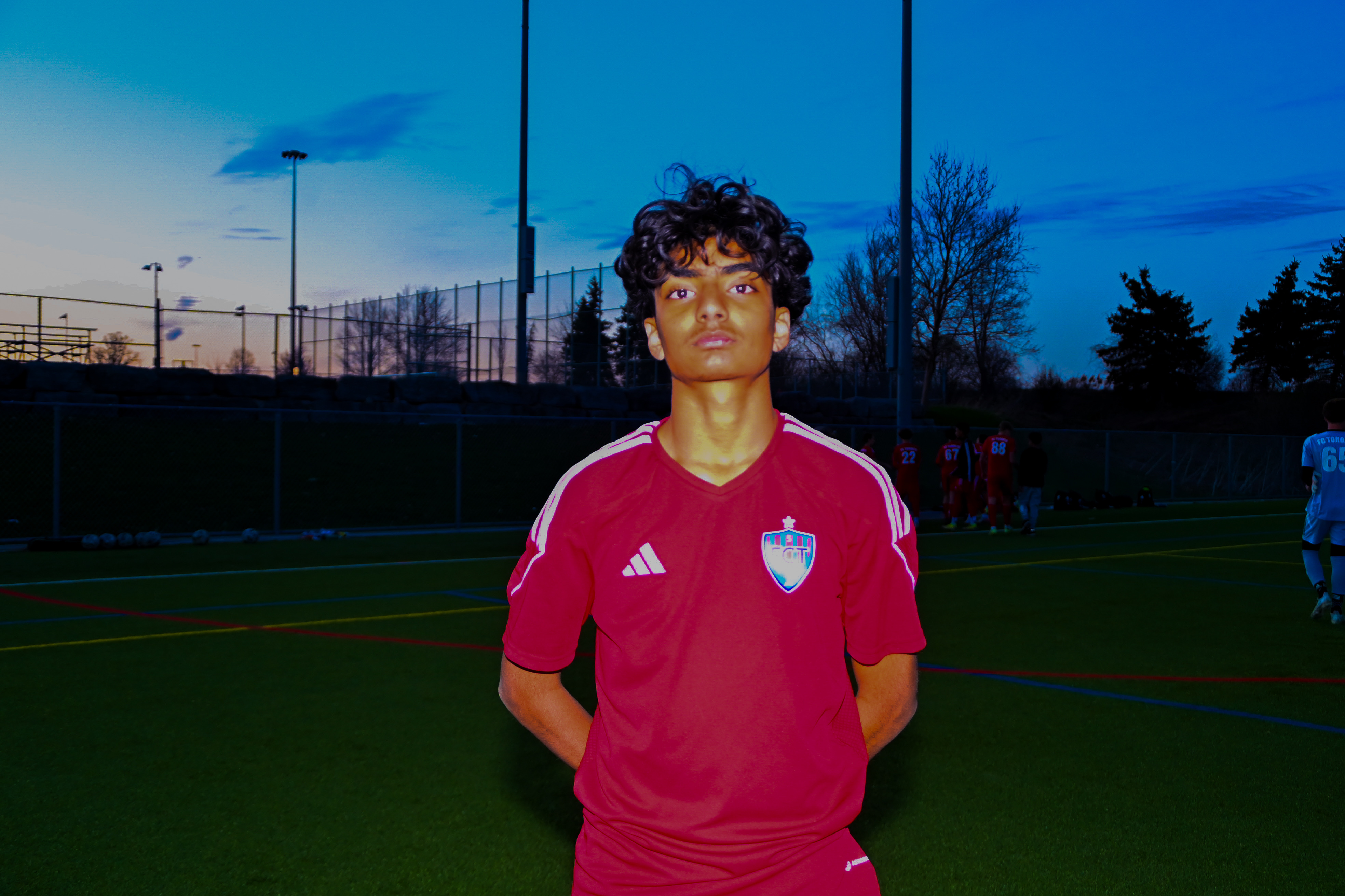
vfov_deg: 35.9
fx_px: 1382
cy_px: 448
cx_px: 672
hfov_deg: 51.9
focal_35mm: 37
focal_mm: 25
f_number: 3.8
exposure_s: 1/125
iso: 1400
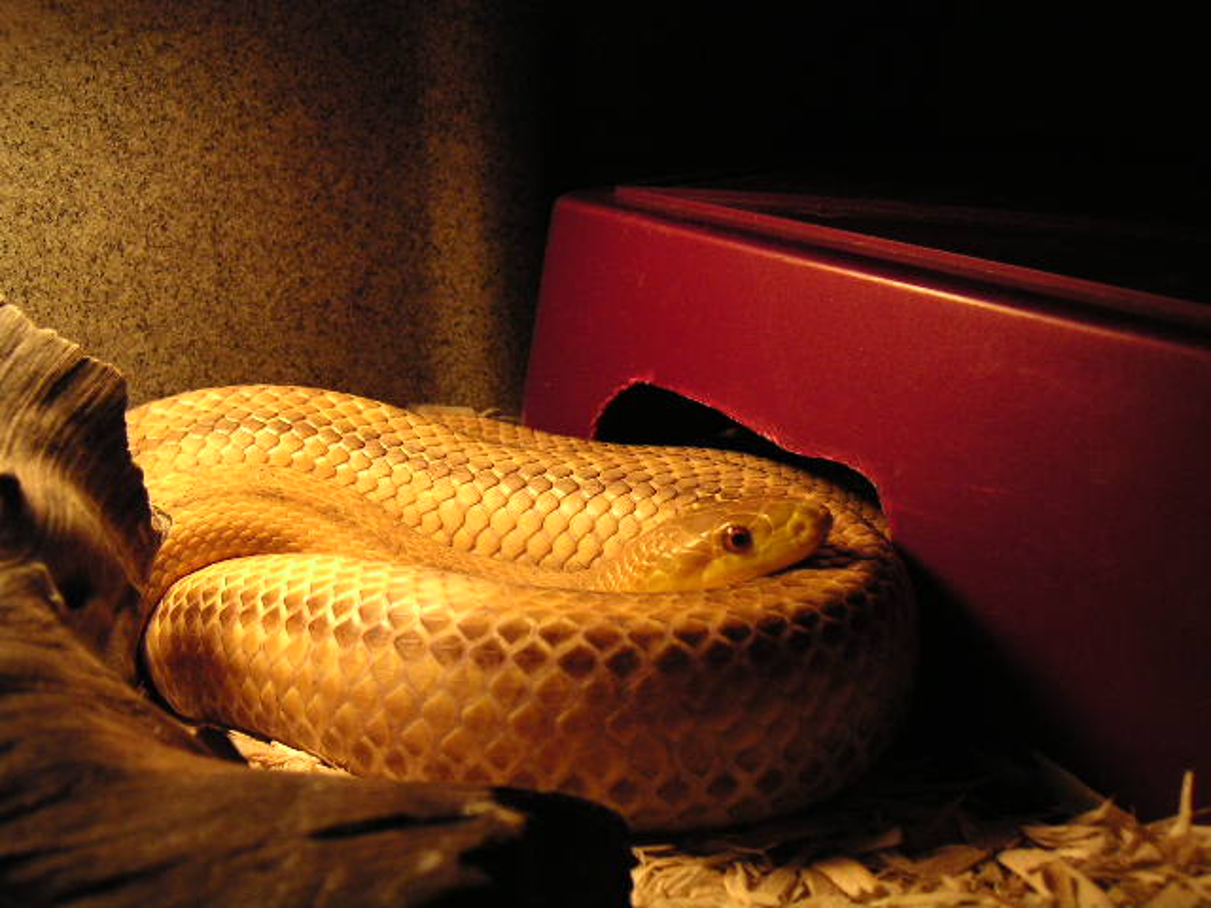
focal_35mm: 38
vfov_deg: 37.7
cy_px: 454
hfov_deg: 49.0
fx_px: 1329
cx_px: 606
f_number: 2.8
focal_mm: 6
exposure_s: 1/45
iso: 125
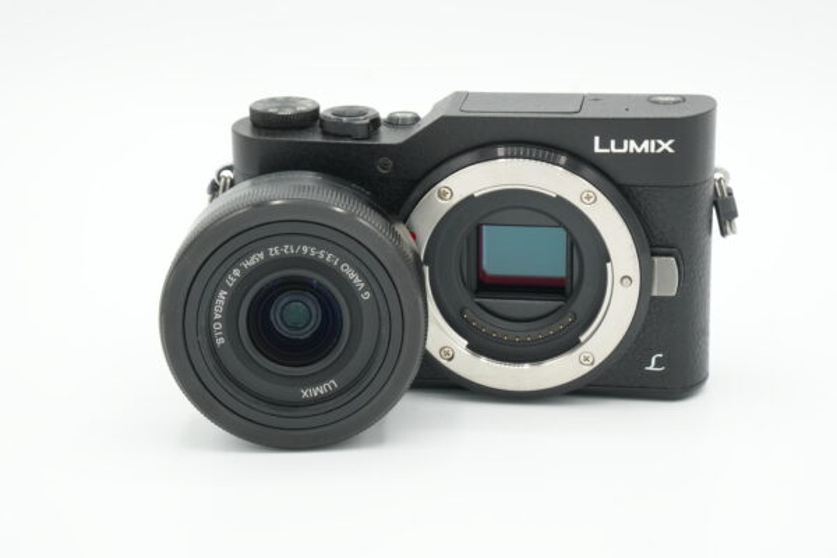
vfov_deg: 14.9
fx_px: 2127
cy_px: 279
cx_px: 418
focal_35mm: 92
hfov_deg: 22.3
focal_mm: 61
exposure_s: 1/250
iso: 1250
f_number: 11
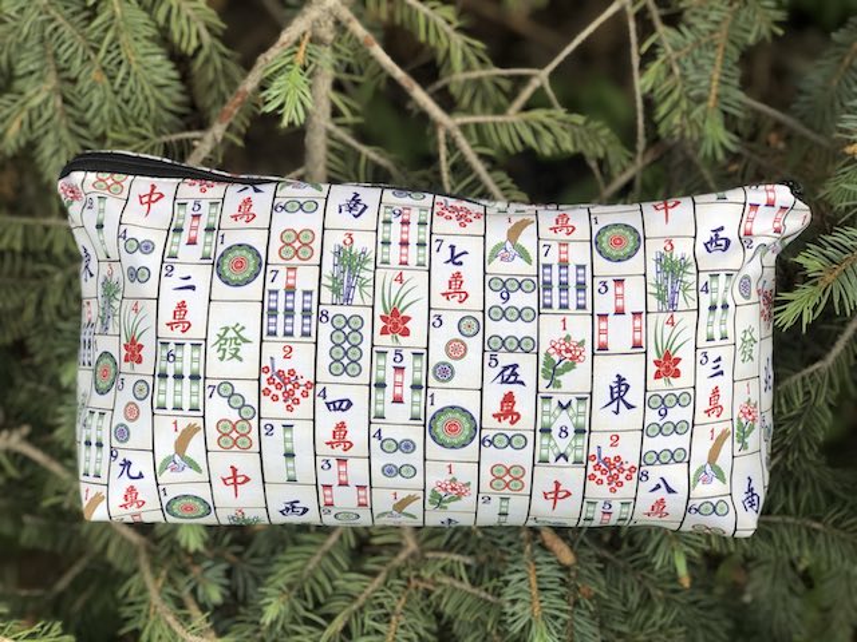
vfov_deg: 25.7
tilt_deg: -67.6
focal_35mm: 57
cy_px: 321
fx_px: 1411
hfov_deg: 33.8
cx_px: 428
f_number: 2.8
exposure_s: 1/40
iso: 20
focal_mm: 6.6
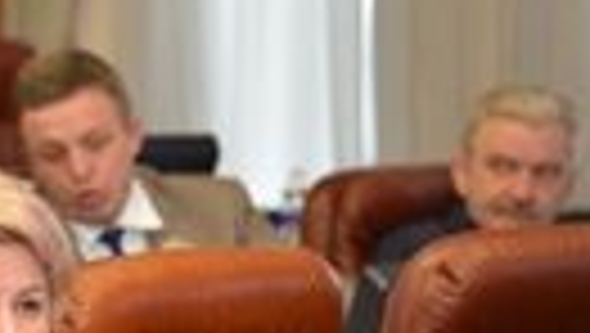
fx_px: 6327
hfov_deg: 5.3
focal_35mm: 404
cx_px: -333
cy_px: 315
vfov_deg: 3.0
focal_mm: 120
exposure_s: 1/60
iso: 450
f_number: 4
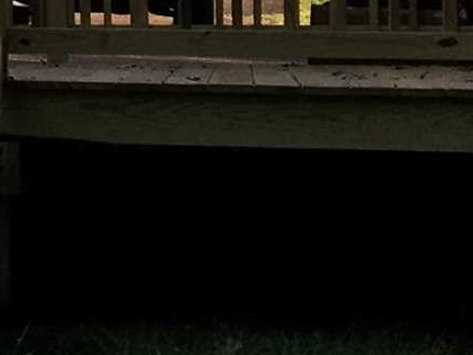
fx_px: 2815
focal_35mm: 206
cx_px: -960
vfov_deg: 7.1
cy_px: -147
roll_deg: -0.7
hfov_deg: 8.1
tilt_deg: +4.3
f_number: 2.2
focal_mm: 4.15
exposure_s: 1/519
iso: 25
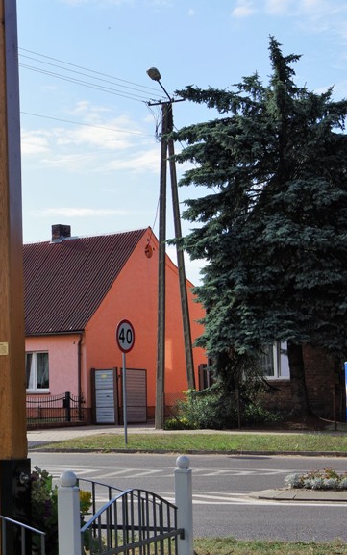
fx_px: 1149
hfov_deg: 16.9
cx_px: 28
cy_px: 222
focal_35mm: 76
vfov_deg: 27.1
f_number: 8
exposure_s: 1/400
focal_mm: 28
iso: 200
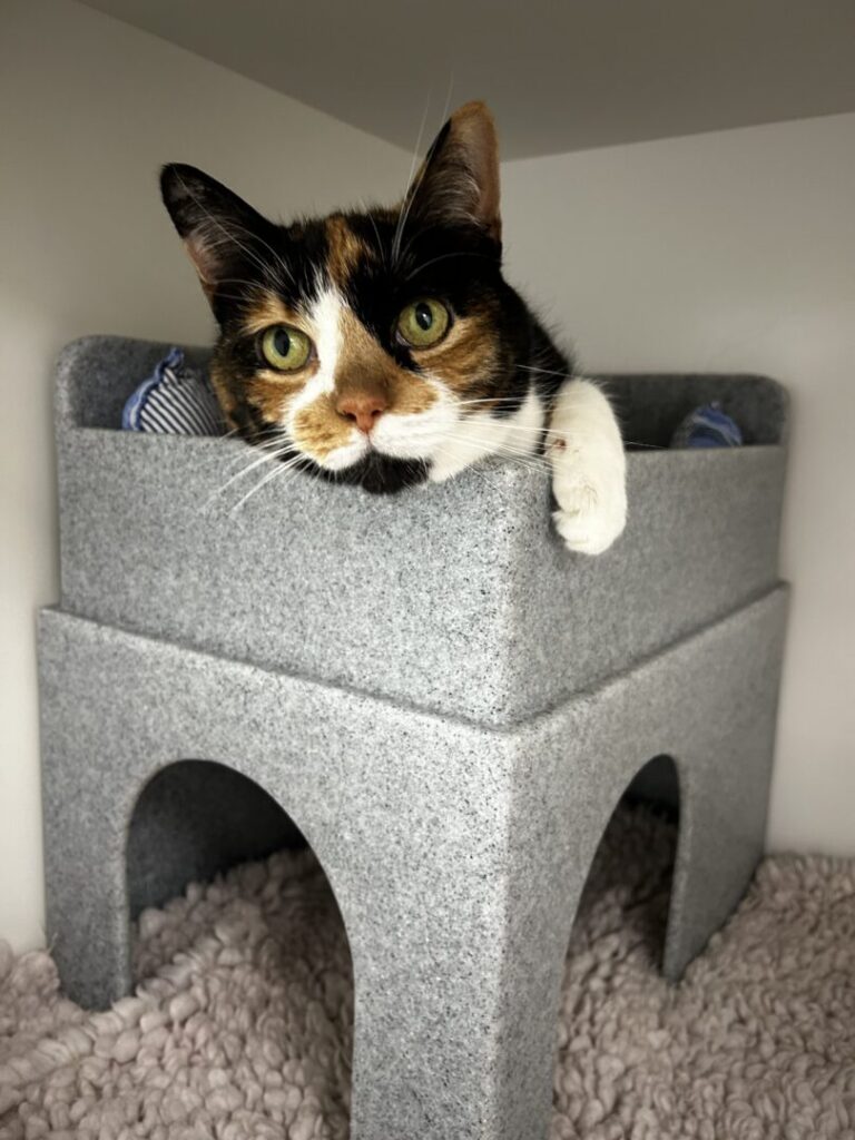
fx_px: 856
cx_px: 428
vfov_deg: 67.3
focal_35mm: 26
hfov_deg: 53.1
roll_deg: -2.5
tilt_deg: -10.3
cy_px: 570
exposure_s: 1/50
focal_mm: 5.7
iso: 200
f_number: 1.5
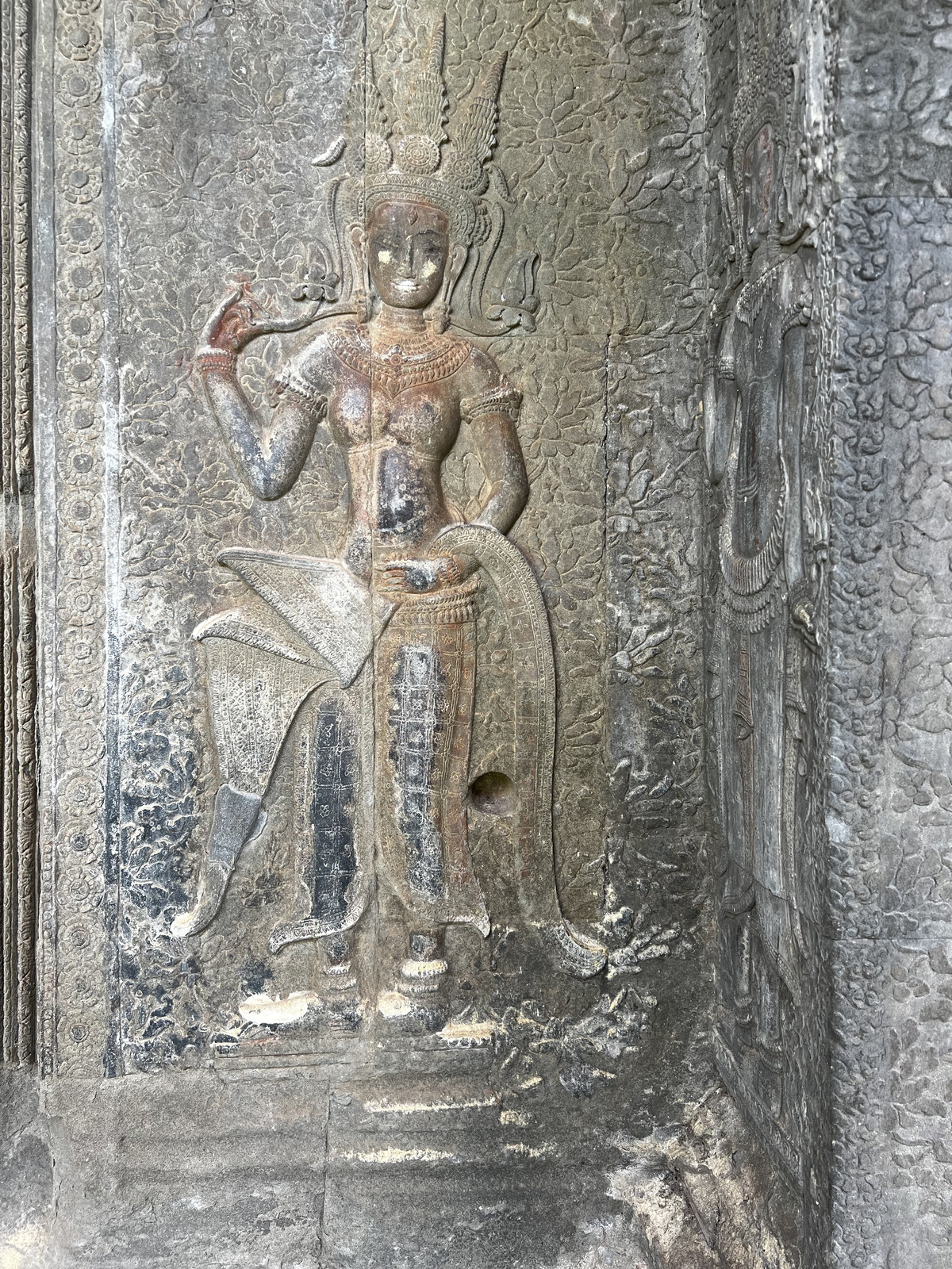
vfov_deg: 67.3
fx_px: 953
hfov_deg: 53.1
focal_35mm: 26
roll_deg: +0.1
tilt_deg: -0.8
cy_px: 634
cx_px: 476
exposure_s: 1/224
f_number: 1.5
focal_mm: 5.7
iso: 40
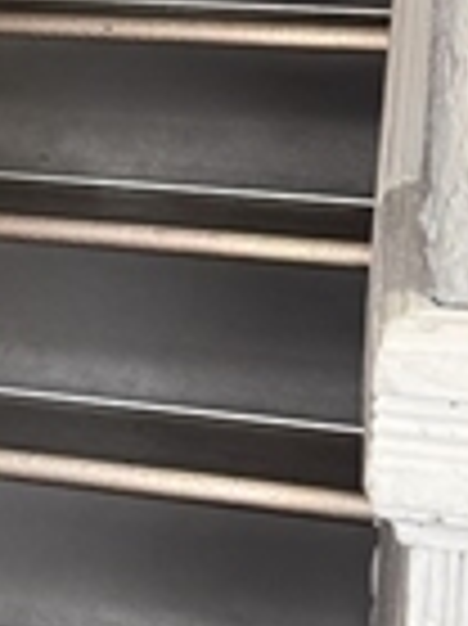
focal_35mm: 133
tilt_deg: -7.2
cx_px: -400
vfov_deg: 14.8
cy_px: 140
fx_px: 2401
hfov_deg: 10.4
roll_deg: -1.9
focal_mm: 6.76
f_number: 1.78
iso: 200
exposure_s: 1/104
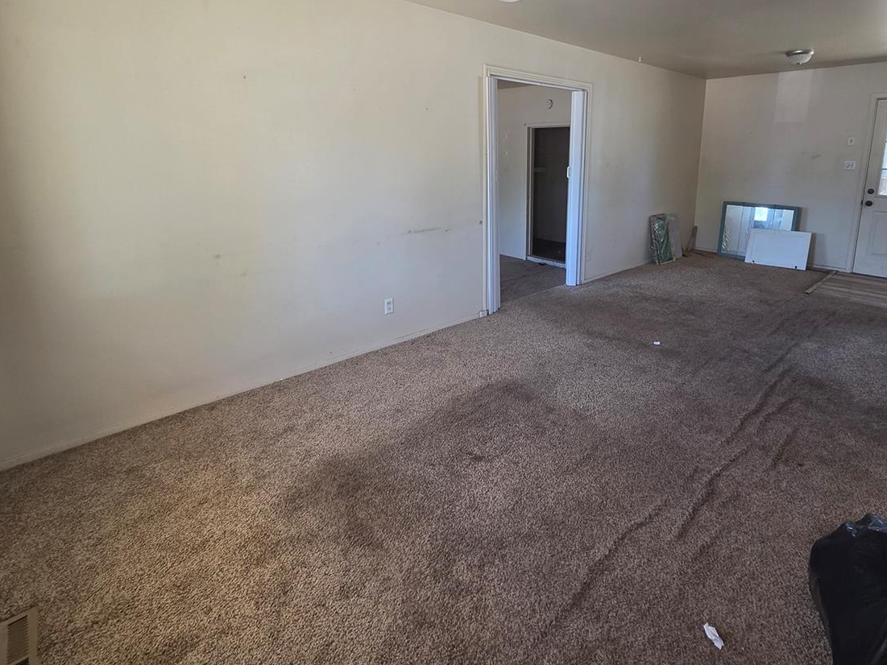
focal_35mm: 17
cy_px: 244
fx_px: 436
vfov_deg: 73.3
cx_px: 507
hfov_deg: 90.4
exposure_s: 1/120
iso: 250
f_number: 2.2
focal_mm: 2.2
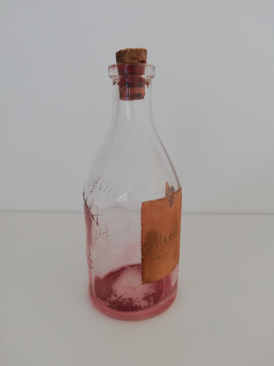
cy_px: 183
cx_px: 137
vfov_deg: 67.3
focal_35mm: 26
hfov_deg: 53.1
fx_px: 274
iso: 125
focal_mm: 3.81
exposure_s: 1/50
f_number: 2.2
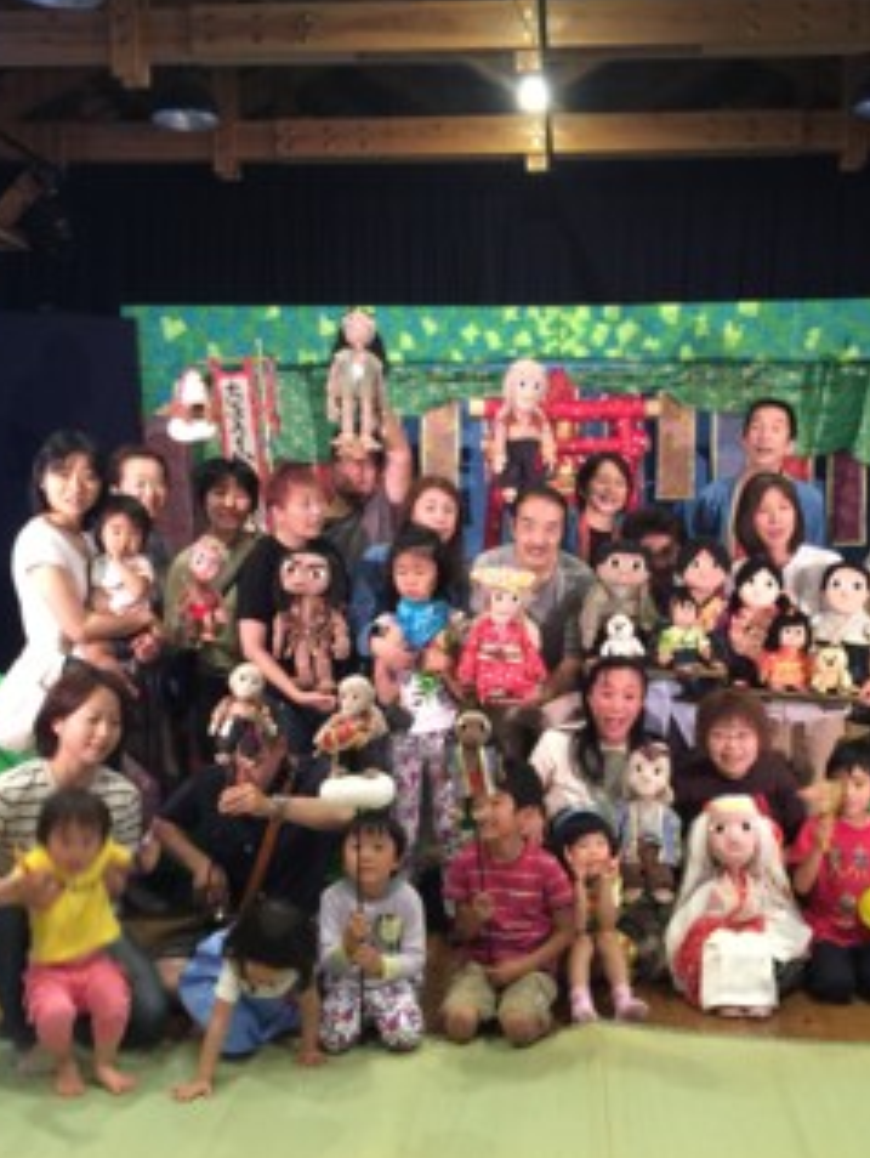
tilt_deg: -5.0
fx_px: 1372
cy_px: 659
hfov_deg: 35.1
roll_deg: +0.0
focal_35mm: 41
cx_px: 502
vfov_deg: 45.6
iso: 64
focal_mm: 4.15
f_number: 2.2
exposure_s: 1/4
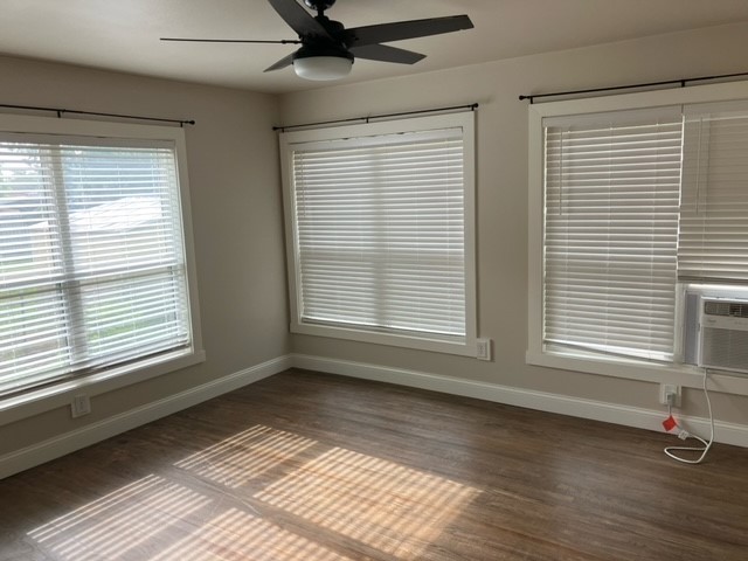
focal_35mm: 28
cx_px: 374
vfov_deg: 49.7
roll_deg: +2.2
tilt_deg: -8.1
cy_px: 280
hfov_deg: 63.4
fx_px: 605
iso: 40
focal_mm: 3.99
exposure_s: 1/121
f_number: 1.8
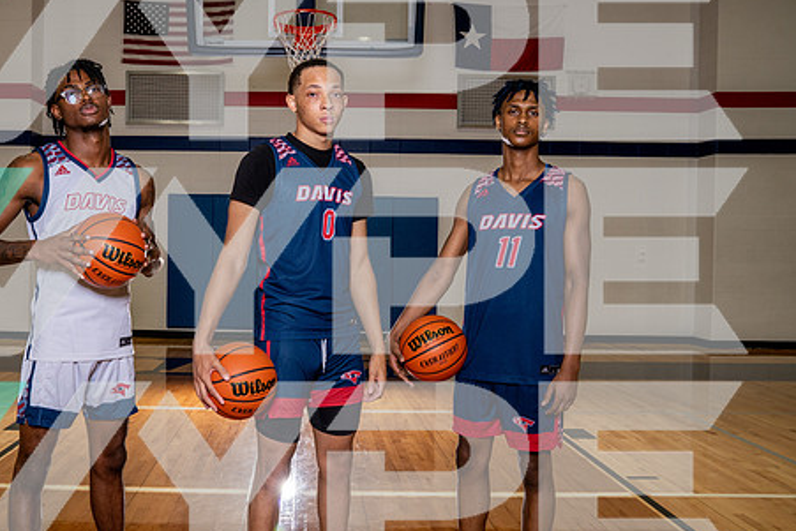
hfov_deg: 52.5
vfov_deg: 36.9
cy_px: 262
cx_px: 298
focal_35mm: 36
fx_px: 796
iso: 800
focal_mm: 28
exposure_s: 1/200
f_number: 9
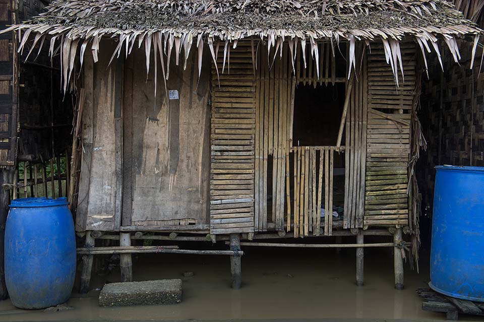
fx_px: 537
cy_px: 161
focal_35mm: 40
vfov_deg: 33.4
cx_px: 242
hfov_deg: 48.5
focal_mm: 40
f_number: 8
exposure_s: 1/320
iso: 1600
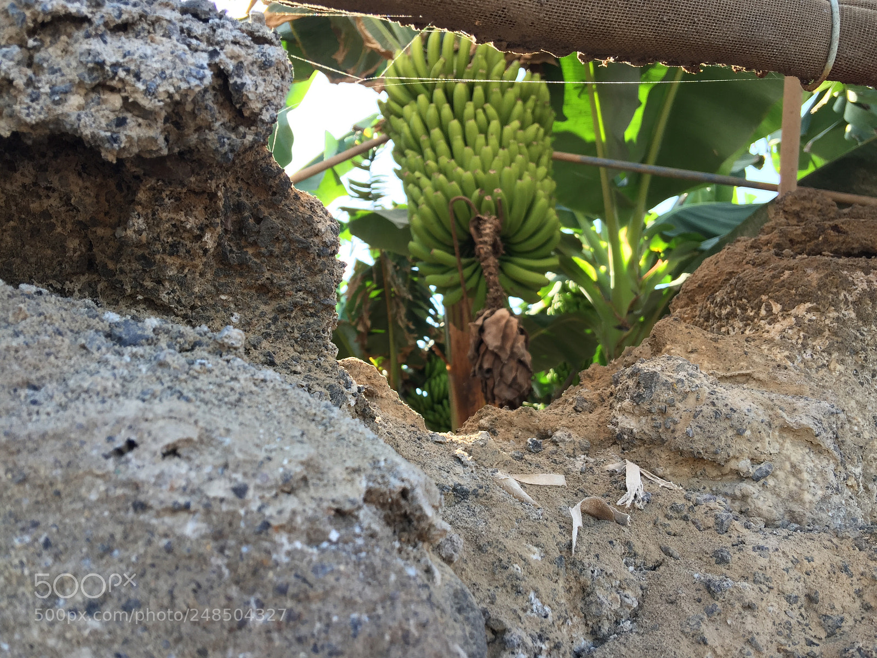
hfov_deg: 61.7
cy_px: 329
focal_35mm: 29
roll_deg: +5.8
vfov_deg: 48.2
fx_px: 735
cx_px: 438
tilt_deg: +21.8
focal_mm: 4.15
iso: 32
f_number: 2.2
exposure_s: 1/138
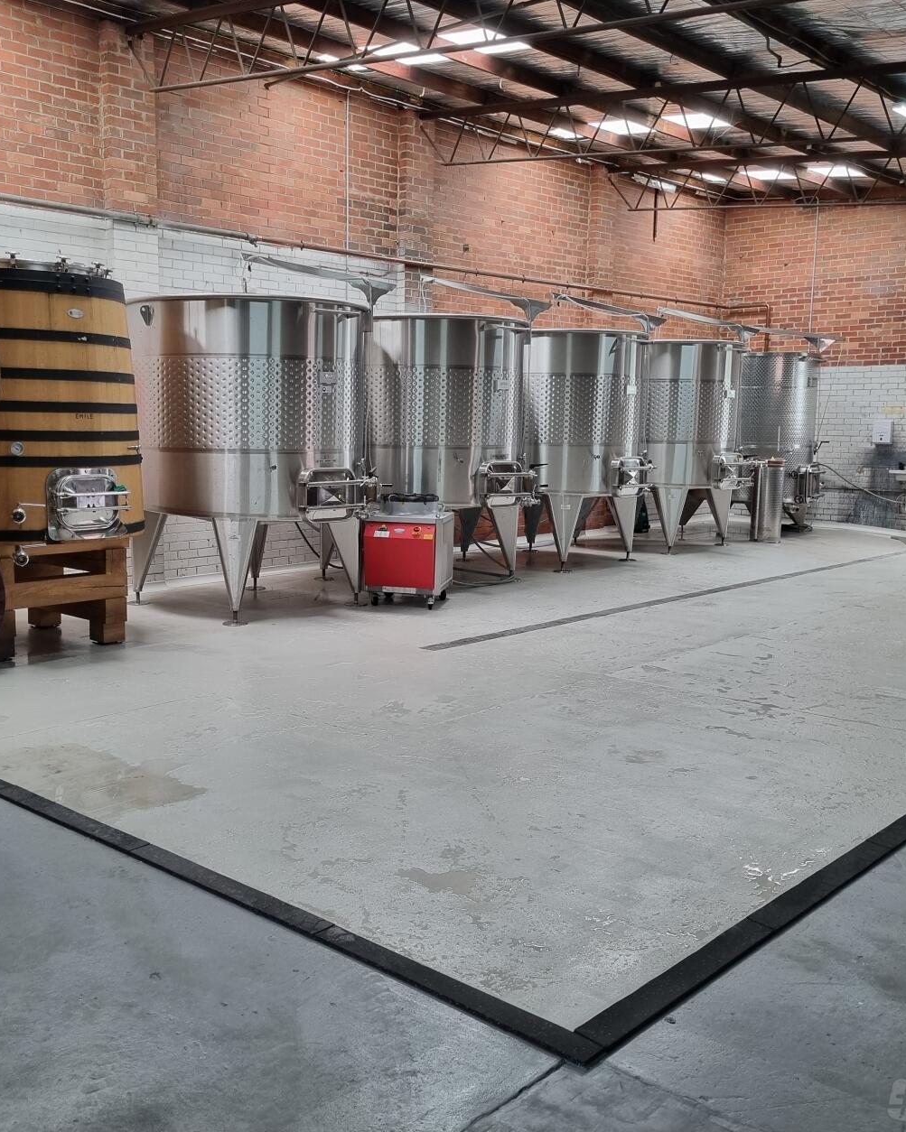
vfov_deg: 52.8
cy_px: 567
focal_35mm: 34
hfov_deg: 43.0
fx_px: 1140
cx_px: 344
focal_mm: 5.4
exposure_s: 1/100
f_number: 1.8
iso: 200
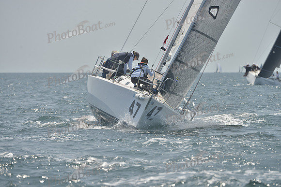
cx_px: 140
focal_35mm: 240
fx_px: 1874
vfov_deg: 5.7
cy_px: 94
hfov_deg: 8.6
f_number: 8
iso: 280
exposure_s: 1/1250
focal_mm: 240
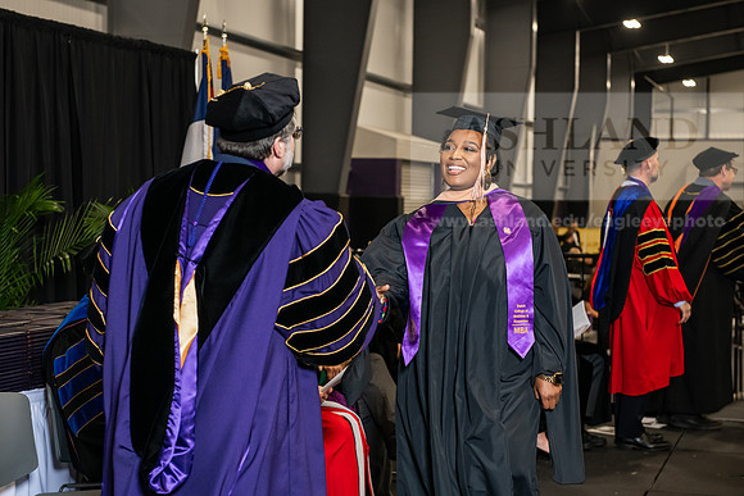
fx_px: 1447
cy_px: 248
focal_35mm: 70
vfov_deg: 19.5
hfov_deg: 28.8
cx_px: 372
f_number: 5
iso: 2000
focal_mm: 70
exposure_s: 1/200
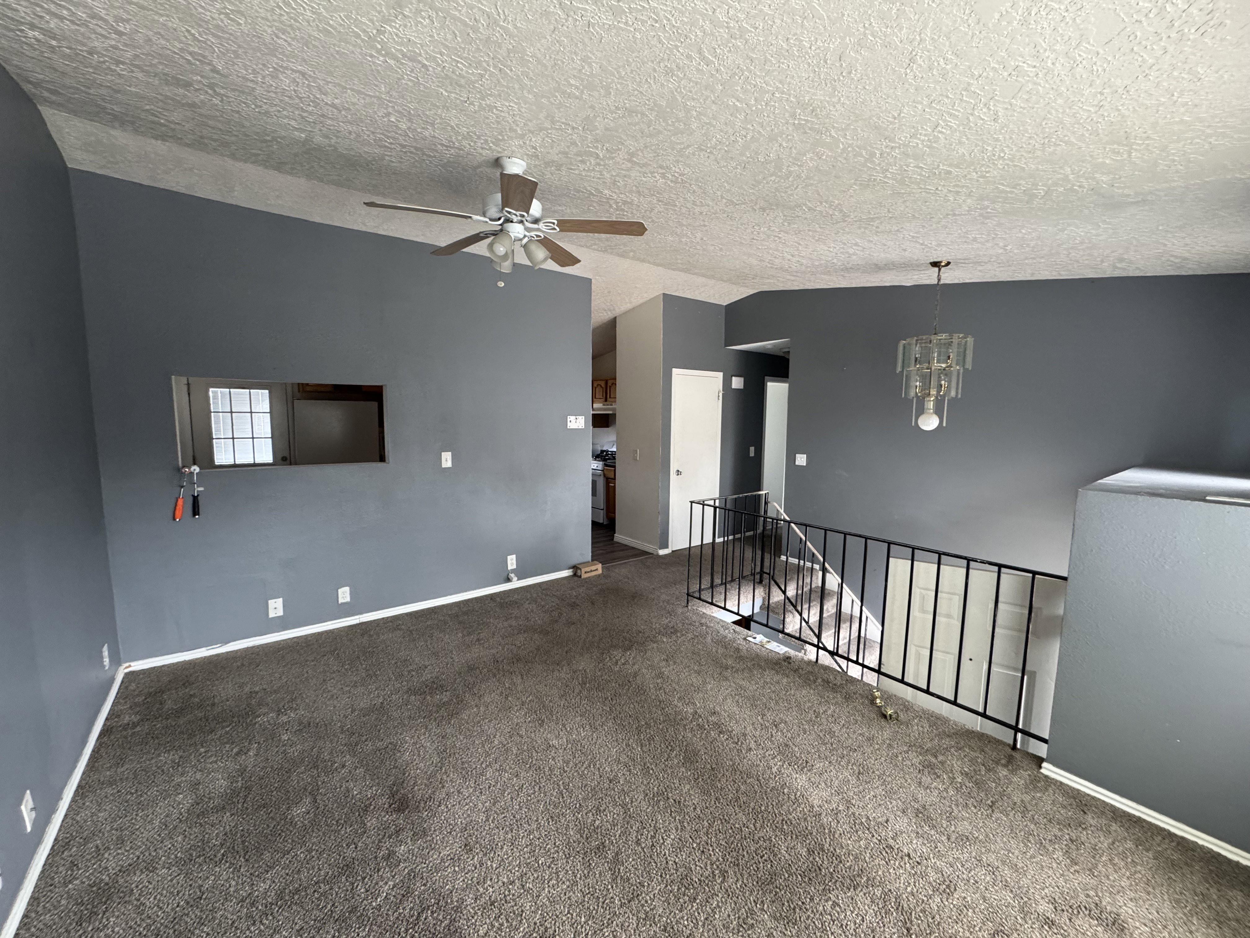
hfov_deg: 102.1
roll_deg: -0.9
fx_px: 506
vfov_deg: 85.7
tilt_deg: -5.3
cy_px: 469
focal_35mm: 14
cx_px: 625
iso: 320
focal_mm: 2.22
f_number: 2.2
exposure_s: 1/85
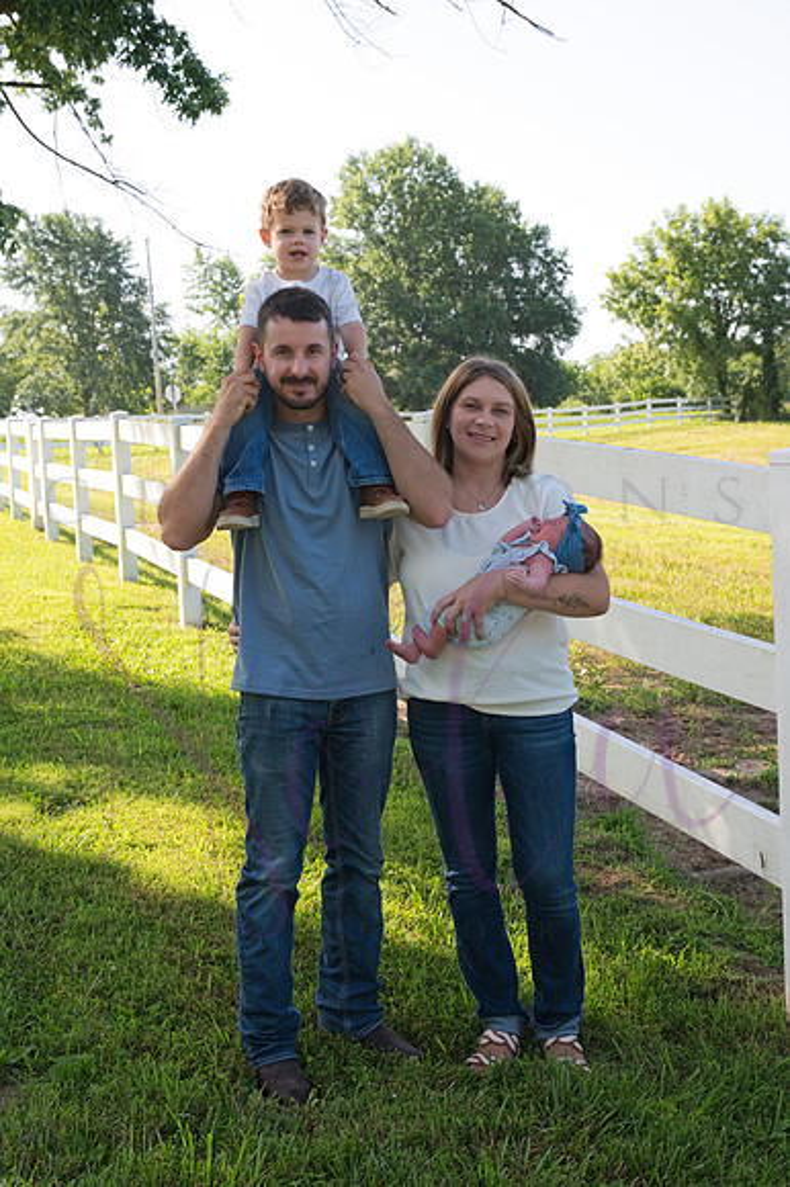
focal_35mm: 46
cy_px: 594
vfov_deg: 42.8
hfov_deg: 29.2
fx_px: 1516
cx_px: 395
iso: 400
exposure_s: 1/320
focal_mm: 46
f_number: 8
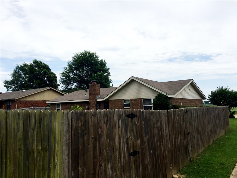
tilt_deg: +5.2
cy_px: 89
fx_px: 199
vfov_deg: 48.2
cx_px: 118
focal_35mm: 29
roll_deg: +0.2
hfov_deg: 61.7
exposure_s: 1/2326
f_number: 2.2
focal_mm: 4.15
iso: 32
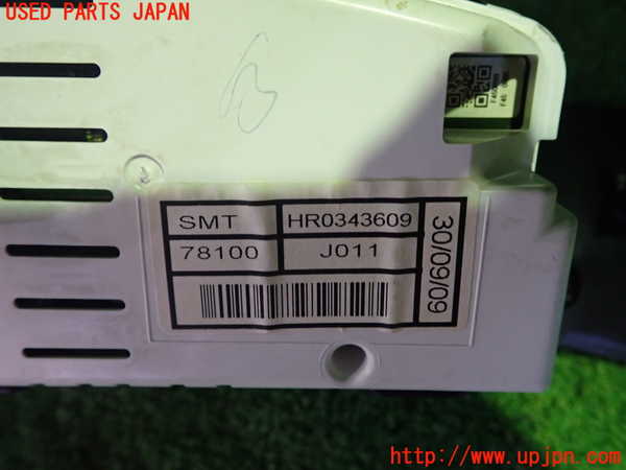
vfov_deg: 46.8
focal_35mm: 30
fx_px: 543
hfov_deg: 60.0
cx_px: 313
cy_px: 235
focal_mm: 5.4
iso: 400
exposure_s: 1/30
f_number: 2.3
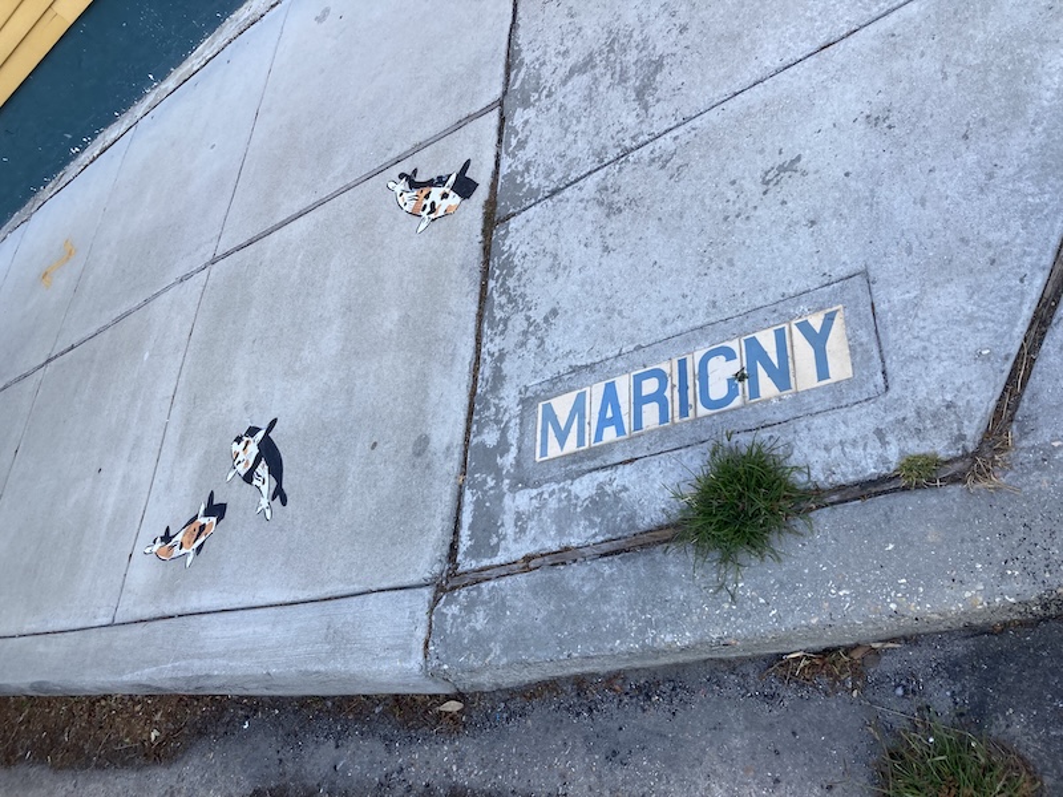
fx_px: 860
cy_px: 398
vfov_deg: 49.7
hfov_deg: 63.4
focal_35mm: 28
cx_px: 532
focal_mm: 3.99
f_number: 1.8
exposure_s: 1/133
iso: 20
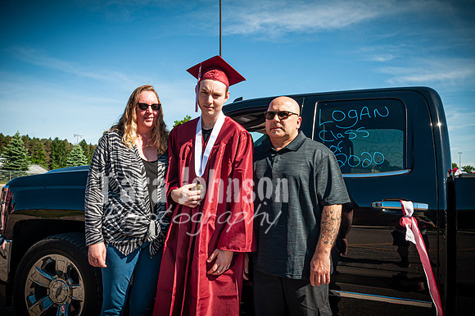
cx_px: 238
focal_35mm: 30
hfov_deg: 62.0
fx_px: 395
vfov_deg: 43.5
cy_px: 158
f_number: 9
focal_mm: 20
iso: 200
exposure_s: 1/320
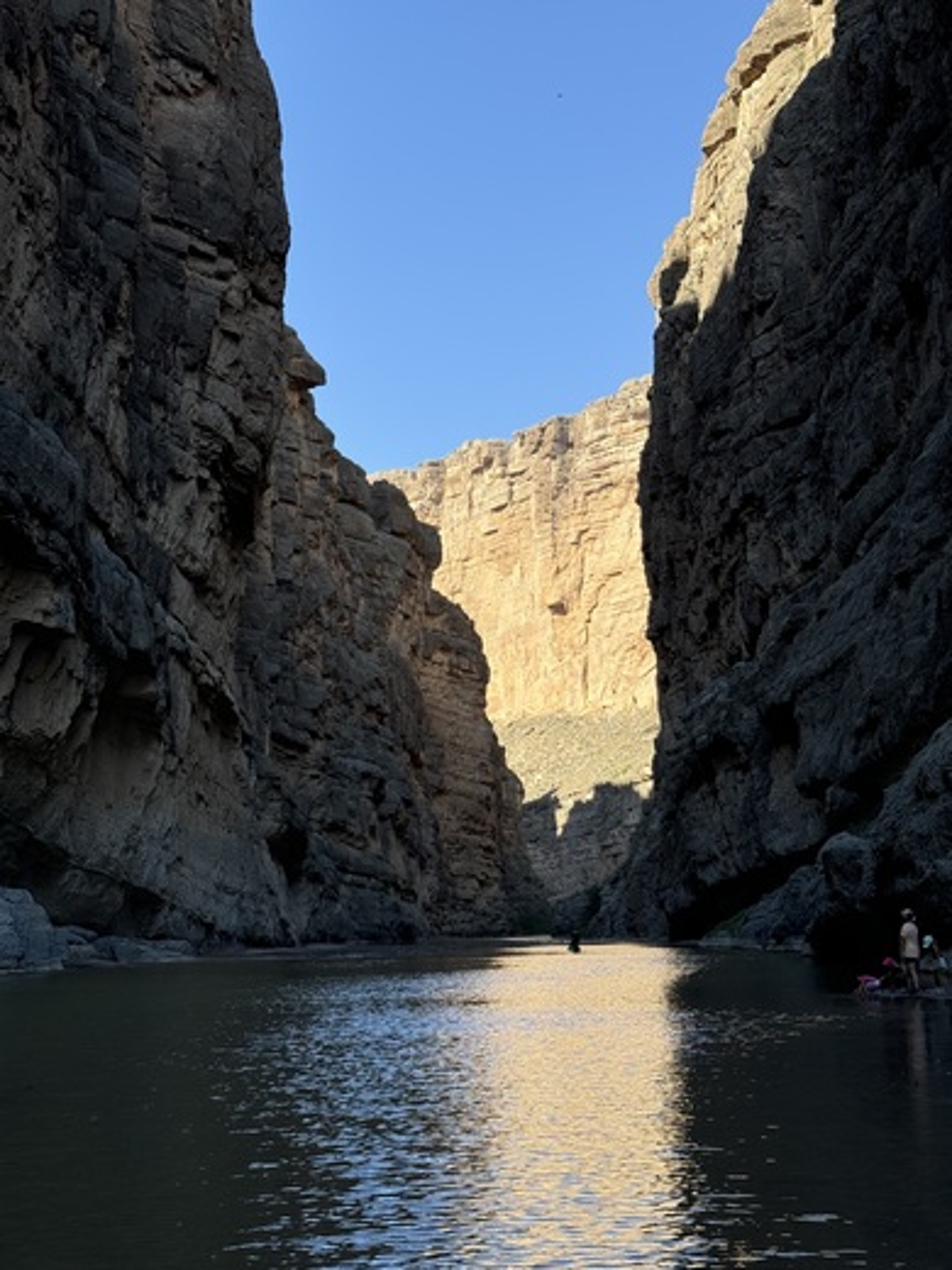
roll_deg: +1.7
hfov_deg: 30.3
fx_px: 1760
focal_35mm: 48
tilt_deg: +9.6
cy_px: 635
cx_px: 476
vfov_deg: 39.7
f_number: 1.78
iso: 64
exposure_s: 1/1923
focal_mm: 6.76
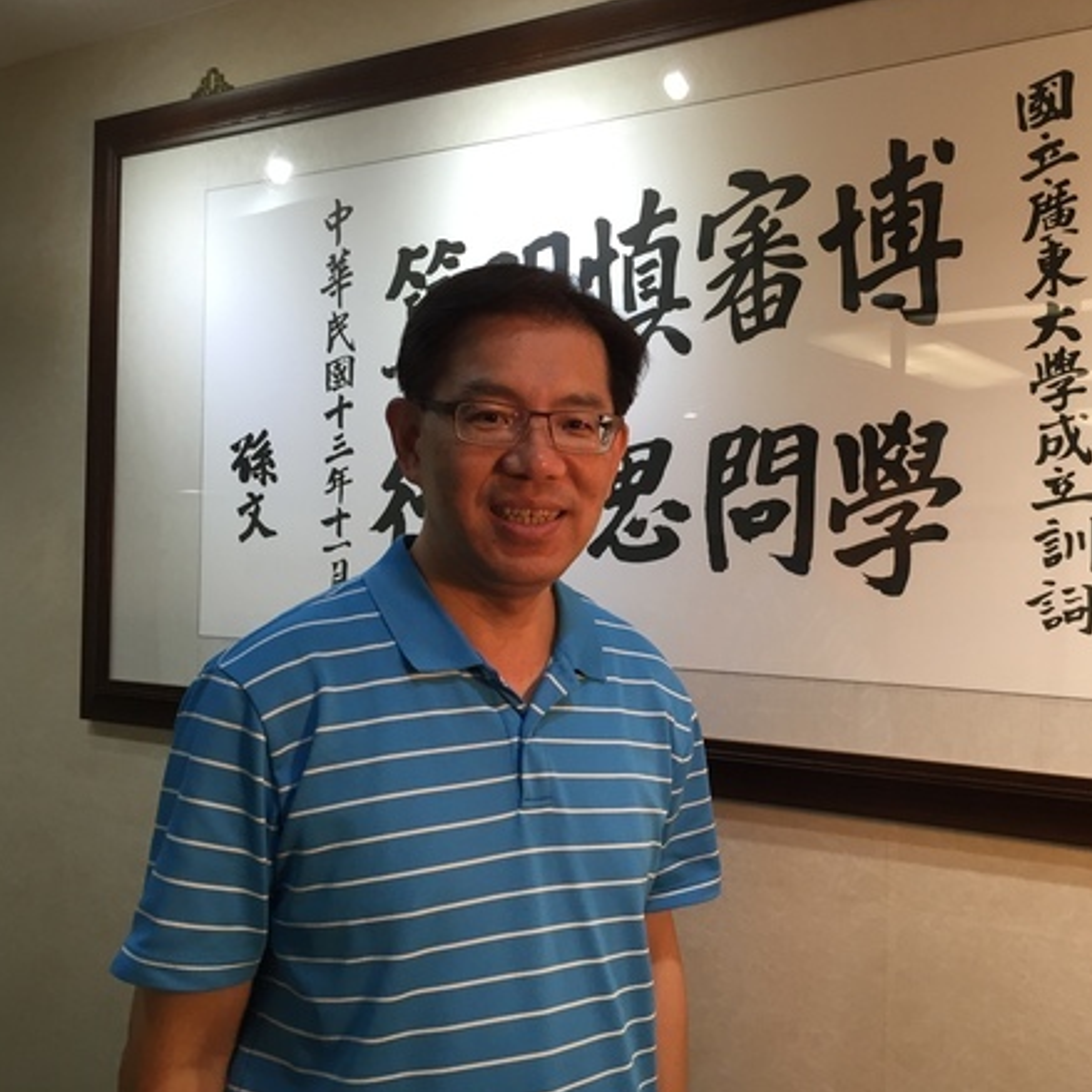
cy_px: 537
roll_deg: -1.9
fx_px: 1249
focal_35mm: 35
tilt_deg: +1.3
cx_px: 682
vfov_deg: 47.2
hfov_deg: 46.8
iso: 40
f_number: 2.2
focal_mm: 4.15
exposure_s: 1/30
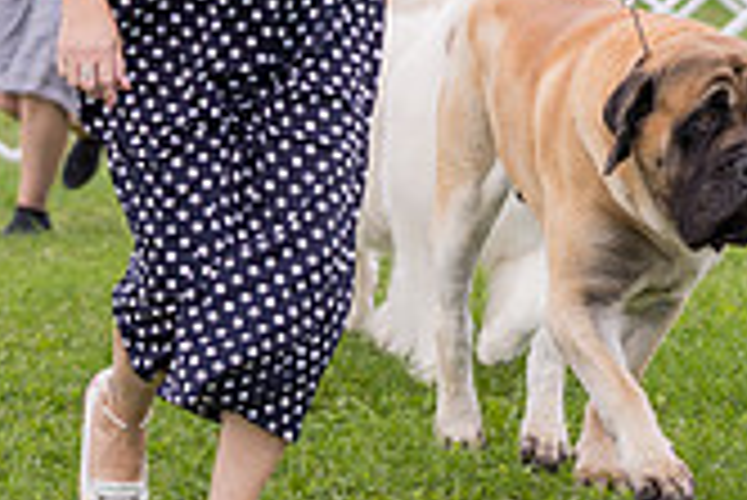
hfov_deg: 7.3
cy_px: -61
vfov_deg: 4.9
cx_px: 544
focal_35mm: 283
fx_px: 5877
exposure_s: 1/1000
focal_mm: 81
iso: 100
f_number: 2.8
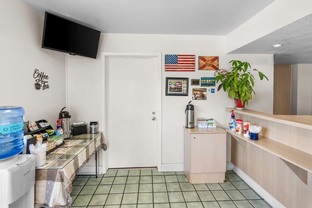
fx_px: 139
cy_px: 104
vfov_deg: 73.7
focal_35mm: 16
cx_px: 156
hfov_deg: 96.7
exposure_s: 1/2
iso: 160
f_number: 9
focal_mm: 16
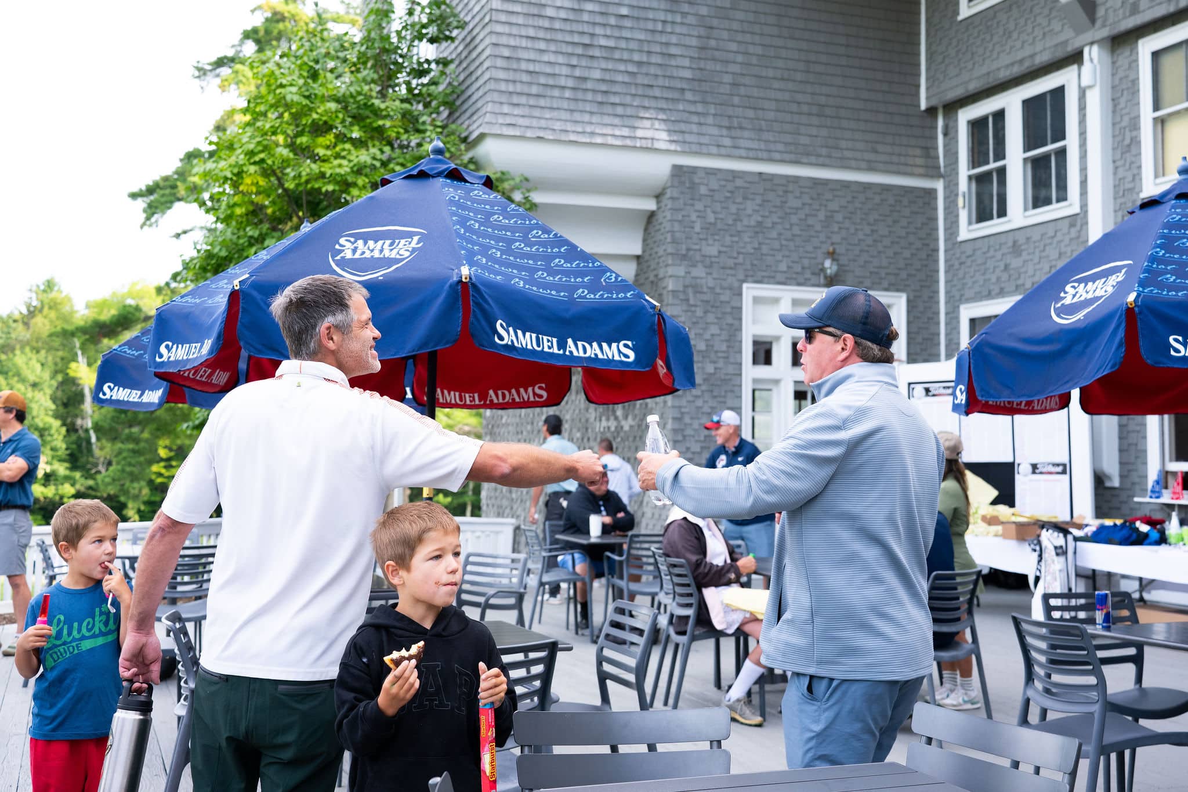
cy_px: 352
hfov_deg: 47.6
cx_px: 666
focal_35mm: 41
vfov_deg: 32.8
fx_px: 1343
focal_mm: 36
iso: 400
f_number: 4
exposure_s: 1/500
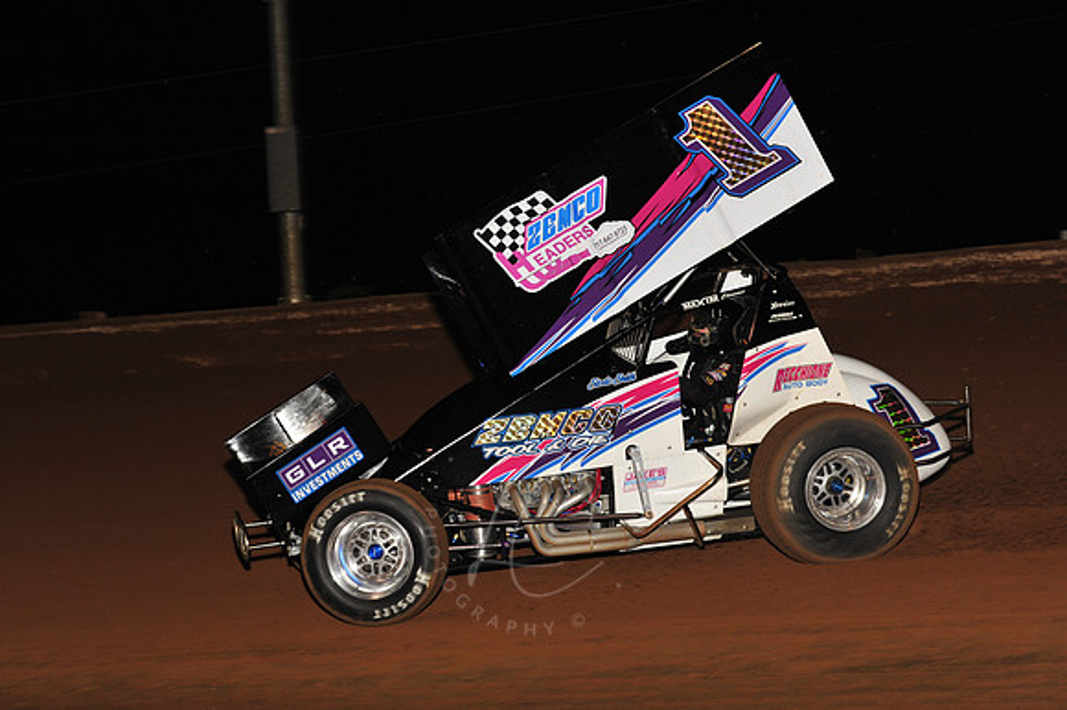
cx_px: 534
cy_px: 355
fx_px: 2962
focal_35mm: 100
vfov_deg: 13.7
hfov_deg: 20.4
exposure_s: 1/320
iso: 1000
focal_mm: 100
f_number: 8
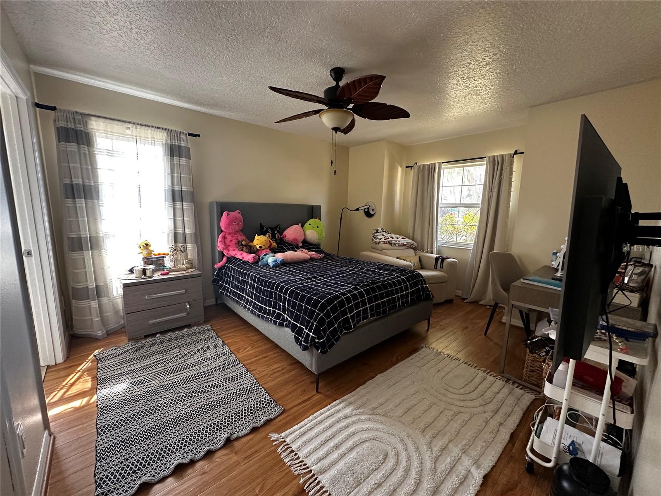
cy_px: 248
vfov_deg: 85.7
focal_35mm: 14
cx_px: 330
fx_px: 267
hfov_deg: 102.1
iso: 320
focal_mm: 2.22
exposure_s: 1/84
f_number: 2.2
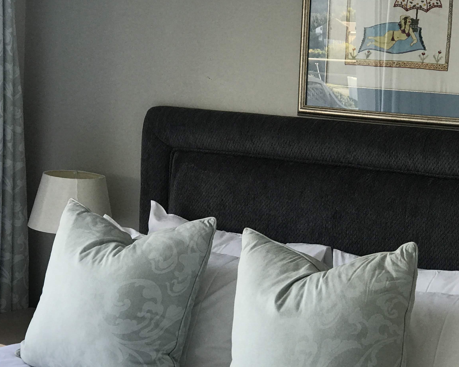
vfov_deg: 15.9
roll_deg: -3.6
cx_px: 182
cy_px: 213
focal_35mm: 97
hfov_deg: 19.7
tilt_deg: -8.3
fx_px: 1318
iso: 32
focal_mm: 6.6
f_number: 2.8
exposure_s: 1/50
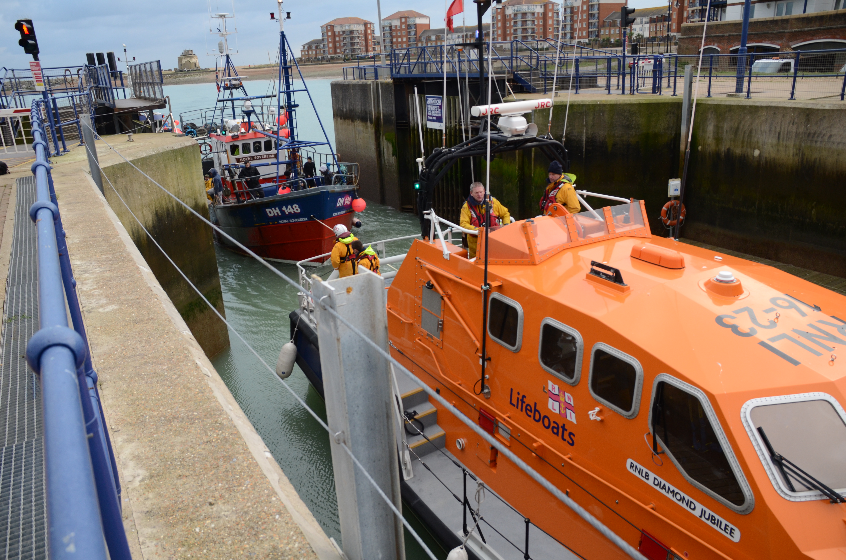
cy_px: 280
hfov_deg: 67.5
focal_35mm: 27
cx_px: 423
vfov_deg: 47.7
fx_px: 633
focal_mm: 18
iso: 500
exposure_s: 1/125
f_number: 5.6
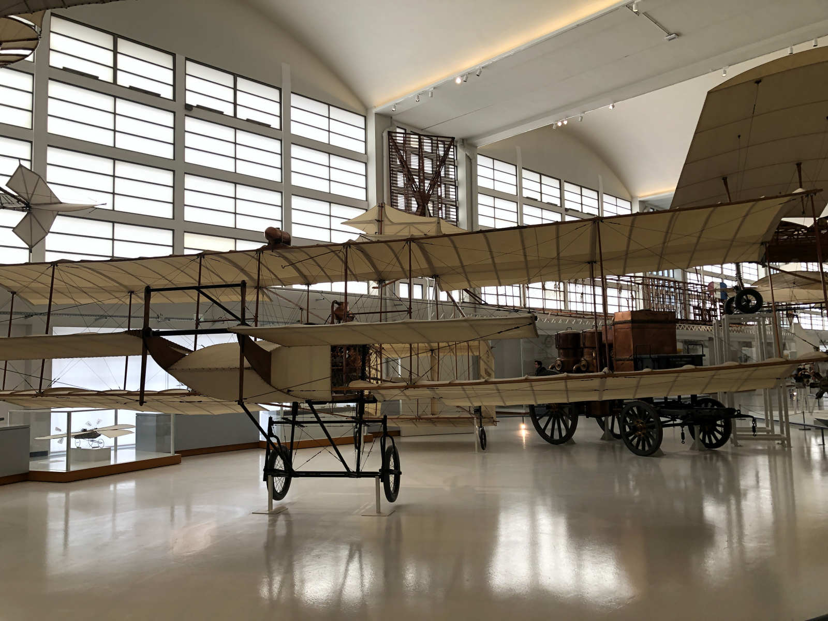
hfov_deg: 63.4
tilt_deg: +7.1
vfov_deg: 49.7
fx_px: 670
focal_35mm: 28
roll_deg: +0.0
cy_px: 310
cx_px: 414
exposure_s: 1/289
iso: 20
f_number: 1.8
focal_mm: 3.99
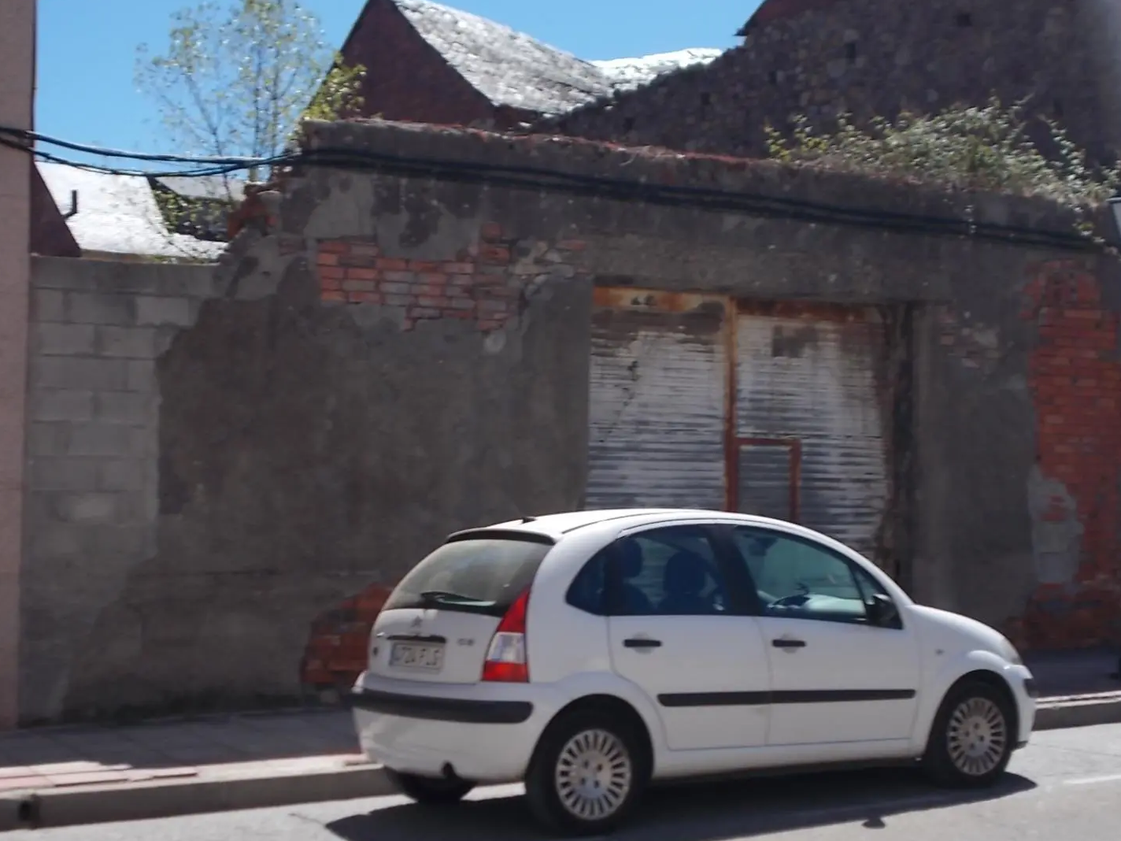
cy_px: 471
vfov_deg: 24.8
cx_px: 571
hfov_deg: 32.7
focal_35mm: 59
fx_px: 1911
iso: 80
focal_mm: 9
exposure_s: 1/80
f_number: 11.3
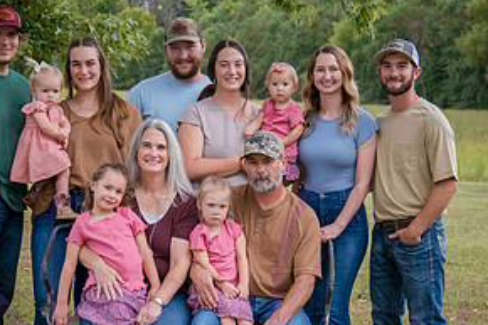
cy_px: 211
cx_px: 222
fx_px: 1355
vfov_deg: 13.7
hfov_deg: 20.4
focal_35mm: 100
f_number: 4.2
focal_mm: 50
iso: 400
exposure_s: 1/640
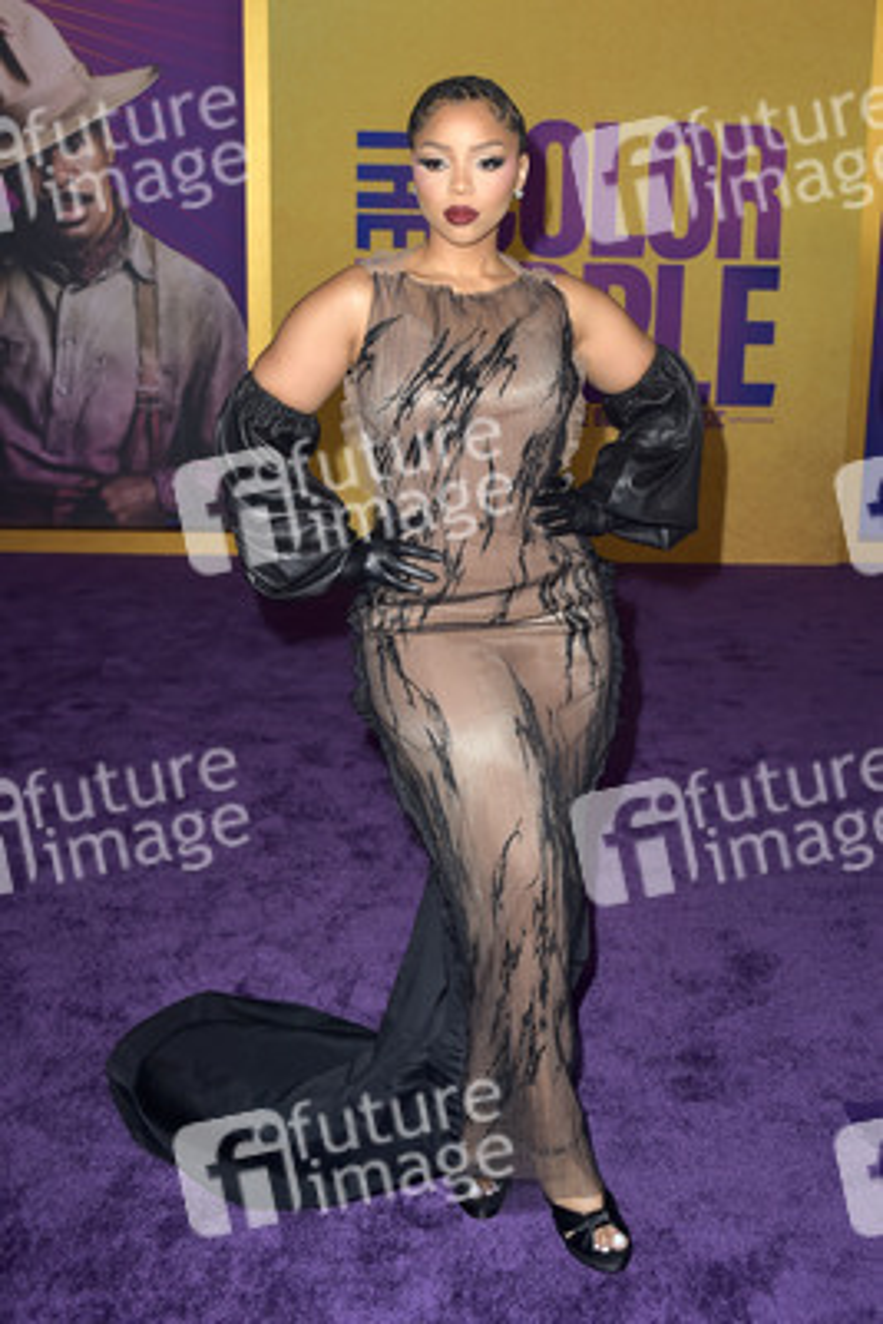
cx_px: 442
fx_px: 1544
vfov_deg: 46.4
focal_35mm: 42
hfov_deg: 31.9
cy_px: 662
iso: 320
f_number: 6.3
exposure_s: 1/250
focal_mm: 42
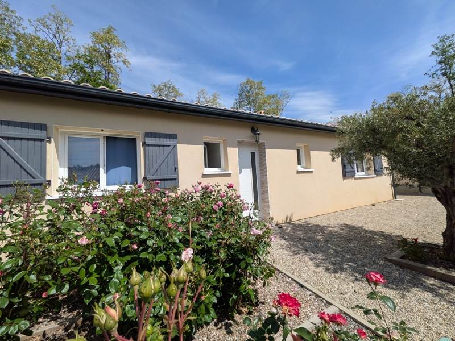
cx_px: 228
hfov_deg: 102.1
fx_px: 184
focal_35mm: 14
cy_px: 170
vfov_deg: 85.7
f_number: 2.2
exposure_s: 1/2404
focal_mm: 1.85
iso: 49
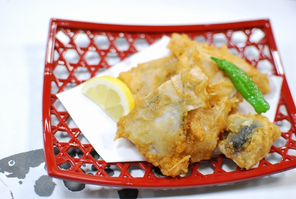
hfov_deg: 37.8
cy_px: 100
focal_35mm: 52
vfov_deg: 25.9
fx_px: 432
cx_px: 148
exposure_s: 1/60
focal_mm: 35
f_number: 2.2
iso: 800
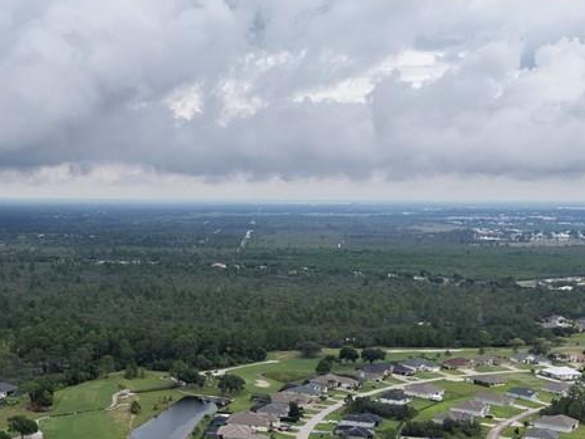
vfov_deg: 24.7
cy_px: 485
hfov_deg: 33.7
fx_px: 929
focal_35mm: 55
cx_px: 99
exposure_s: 1/3200
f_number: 1.8
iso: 300
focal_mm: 8.67
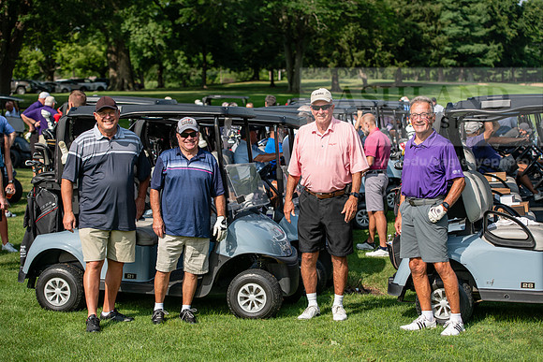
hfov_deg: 28.8
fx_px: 1056
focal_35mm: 70
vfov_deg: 19.5
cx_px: 272
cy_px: 181
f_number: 4
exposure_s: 1/800
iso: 80
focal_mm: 70
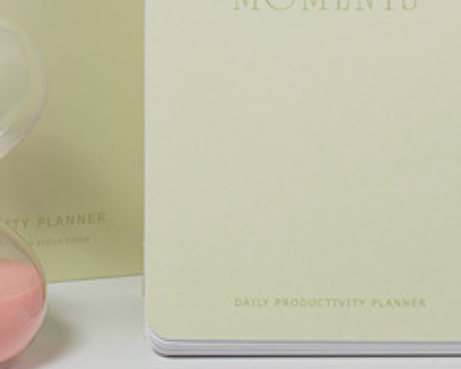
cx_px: 44
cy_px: 76
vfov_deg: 9.8
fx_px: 2156
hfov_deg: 12.1
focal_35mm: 158
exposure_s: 1/200
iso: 200
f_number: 9
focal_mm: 50
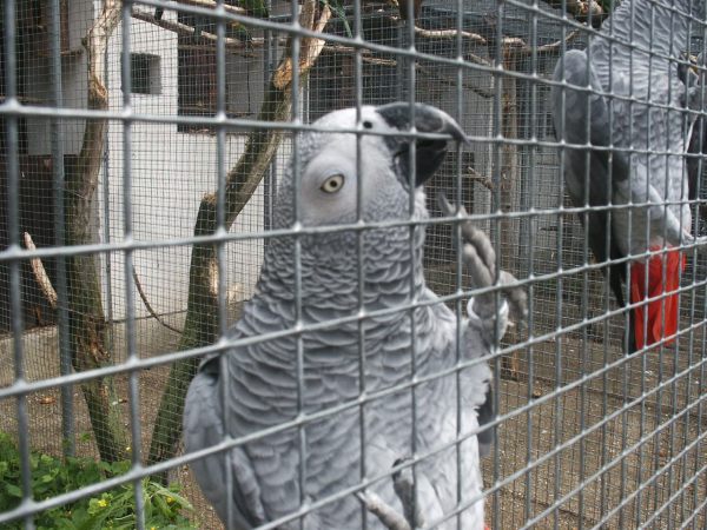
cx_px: 354
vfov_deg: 37.7
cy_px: 265
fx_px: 776
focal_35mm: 38
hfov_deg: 49.0
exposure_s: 1/90
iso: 64
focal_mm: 7.89
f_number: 6.7
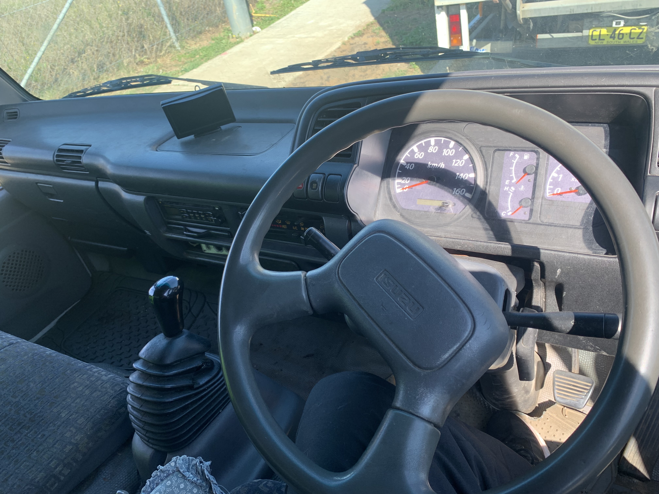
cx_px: 330
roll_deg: +14.8
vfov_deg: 53.1
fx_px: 495
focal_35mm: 26
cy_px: 247
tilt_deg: -38.9
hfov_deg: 67.3
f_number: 1.8
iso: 25
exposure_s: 1/200
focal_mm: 4.25
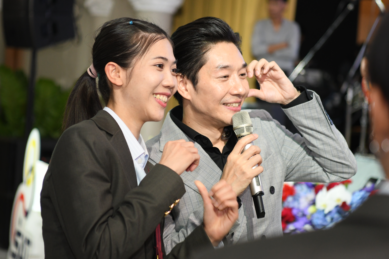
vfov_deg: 13.0
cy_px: 130
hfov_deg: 19.5
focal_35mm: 105
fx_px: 1134
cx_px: 194
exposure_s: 1/200
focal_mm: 70
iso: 1250
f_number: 2.8
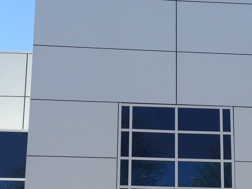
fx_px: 743
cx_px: 163
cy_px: 137
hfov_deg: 19.2
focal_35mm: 102
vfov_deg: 14.5
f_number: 2.4
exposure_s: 1/1082
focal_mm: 4.28
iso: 50
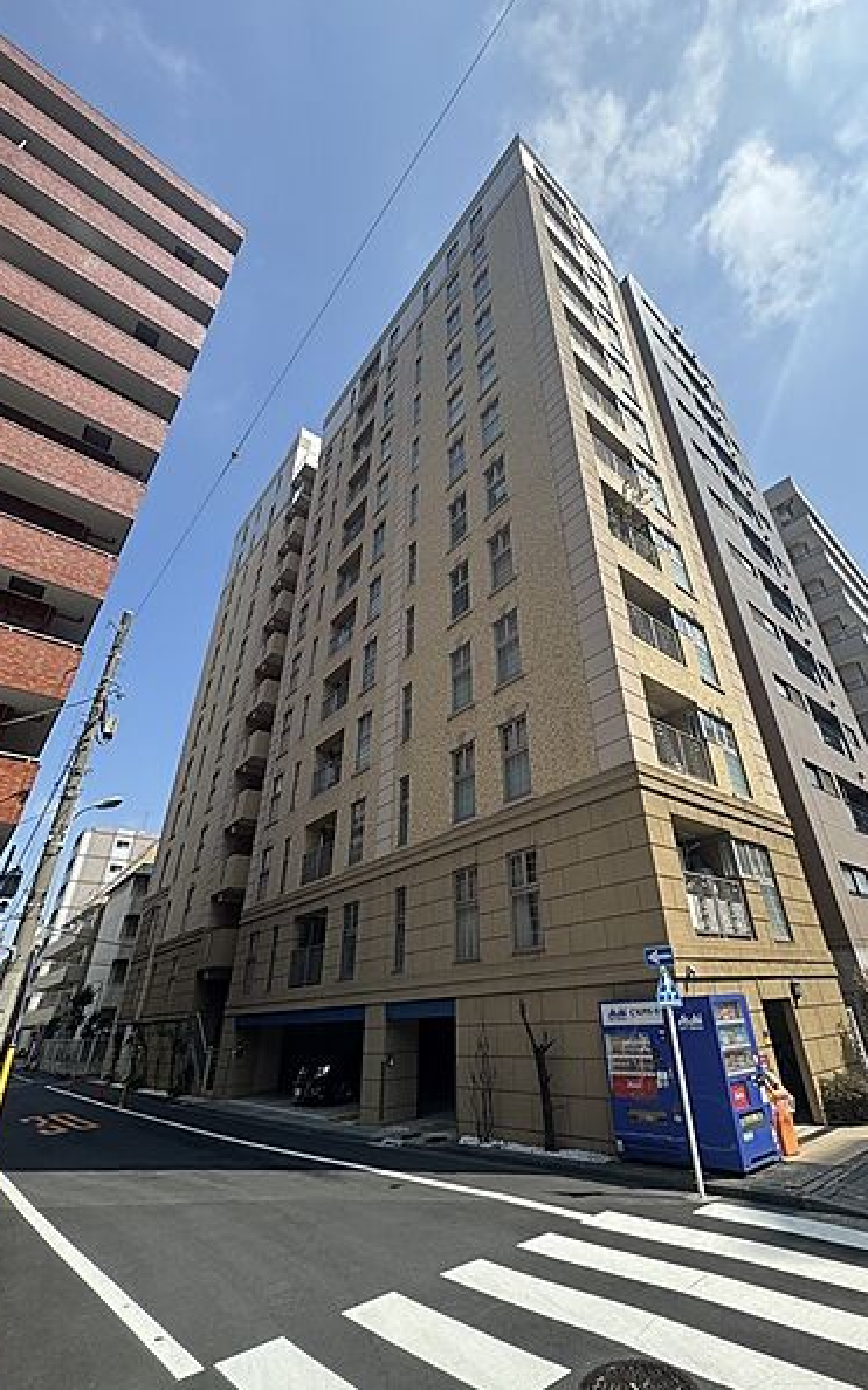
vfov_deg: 101.5
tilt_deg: +29.9
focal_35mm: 15
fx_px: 568
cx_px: 496
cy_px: 690
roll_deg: +2.3
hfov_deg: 74.3
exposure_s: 1/932
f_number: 2.2
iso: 50
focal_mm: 2.22
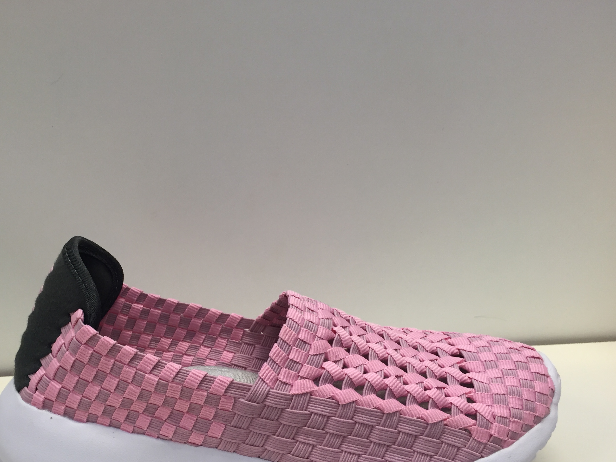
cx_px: 233
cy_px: 286
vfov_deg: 38.4
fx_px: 658
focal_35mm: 37
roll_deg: +0.4
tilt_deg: -20.0
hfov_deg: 49.7
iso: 40
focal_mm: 4.15
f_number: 2.2
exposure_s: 1/33
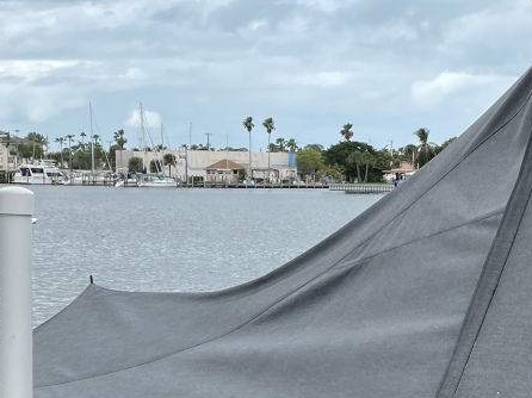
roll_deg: +0.2
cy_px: 367
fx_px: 1290
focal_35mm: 84
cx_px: 421
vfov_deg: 17.3
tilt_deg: -8.4
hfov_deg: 23.0
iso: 32
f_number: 1.6
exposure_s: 1/1453
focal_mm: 4.2
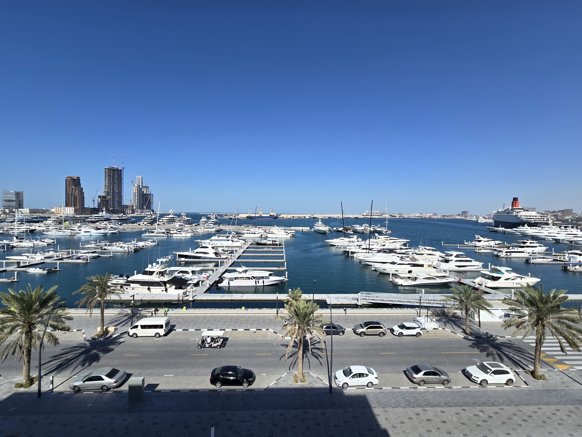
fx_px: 219
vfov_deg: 89.9
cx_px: 291
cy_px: 218
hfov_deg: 106.2
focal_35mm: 13
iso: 50
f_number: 2.2
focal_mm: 2.2
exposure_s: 1/3598
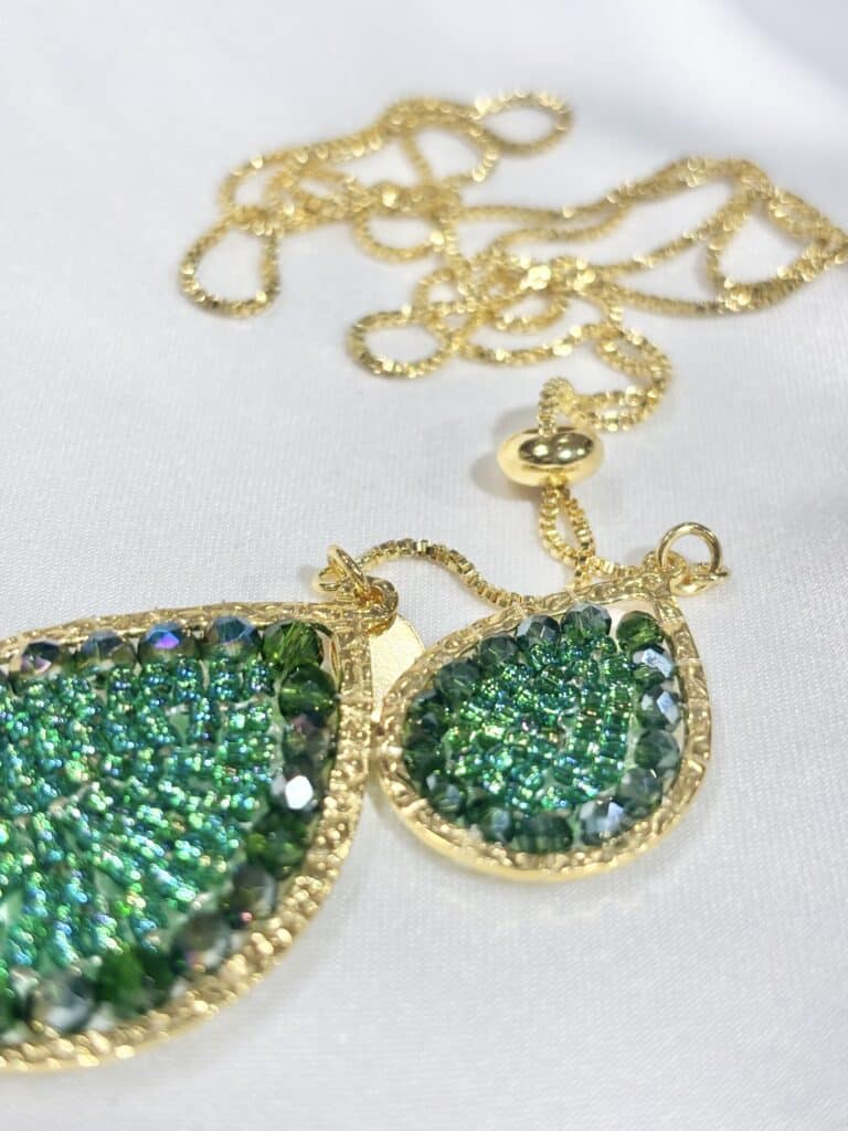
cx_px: 424
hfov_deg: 28.0
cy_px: 566
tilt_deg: -39.9
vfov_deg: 36.8
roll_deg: +2.5
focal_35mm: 52
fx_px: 1698
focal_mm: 5.96
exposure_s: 1/196
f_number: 1.6
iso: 32
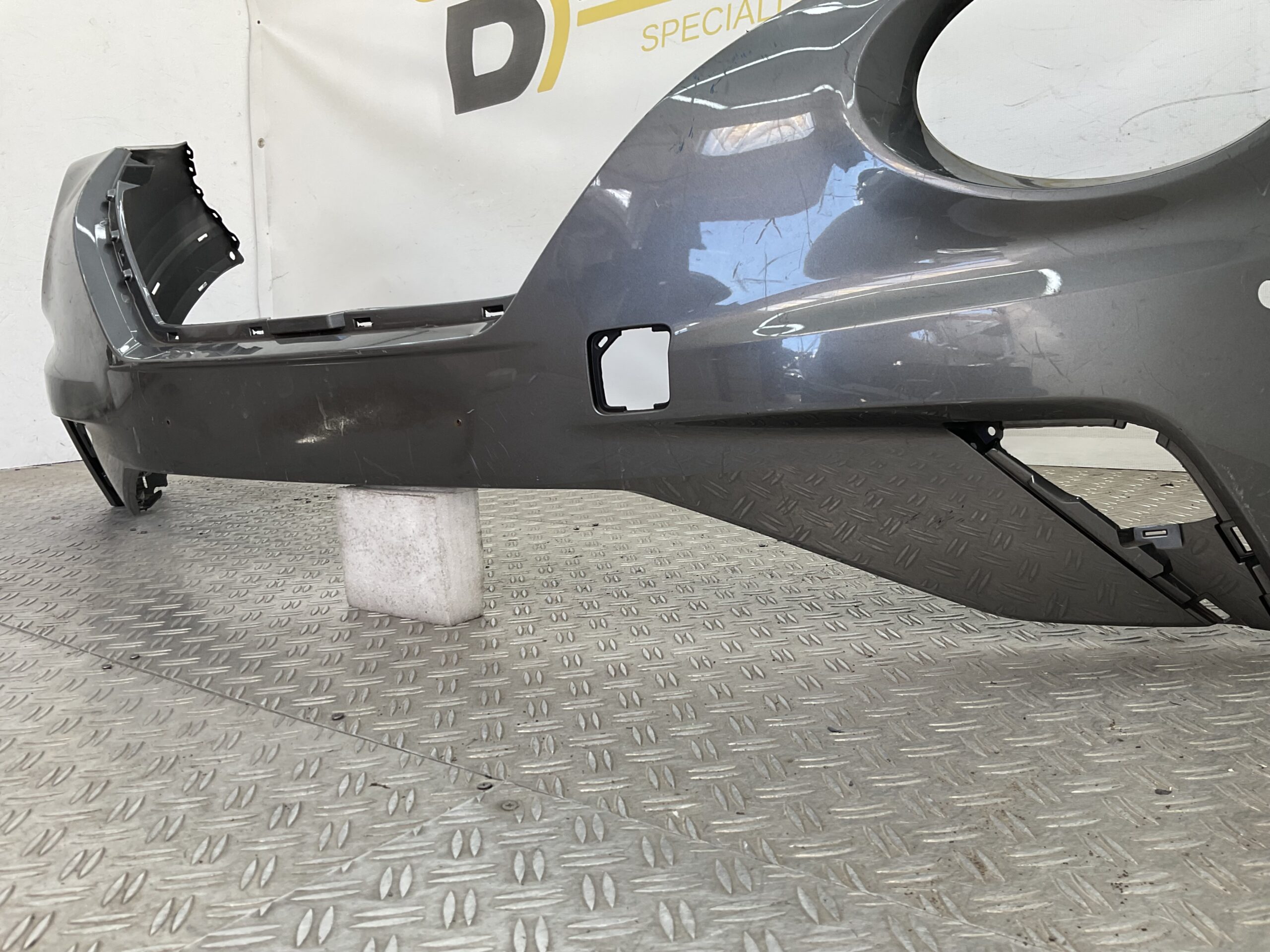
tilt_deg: -11.0
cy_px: 476
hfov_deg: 61.7
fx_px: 1064
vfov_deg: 48.2
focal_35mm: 29
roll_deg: +2.1
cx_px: 635
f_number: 1.8
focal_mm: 3
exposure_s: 1/116
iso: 16
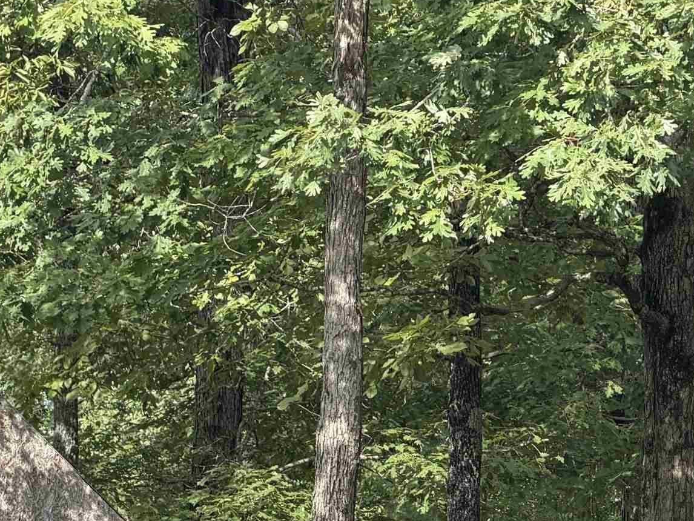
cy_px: 420
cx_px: 518
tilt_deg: +2.1
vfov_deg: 5.5
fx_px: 5374
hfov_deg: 7.4
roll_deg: +0.3
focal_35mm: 268
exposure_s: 1/177
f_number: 2.8
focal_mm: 16.89
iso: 50
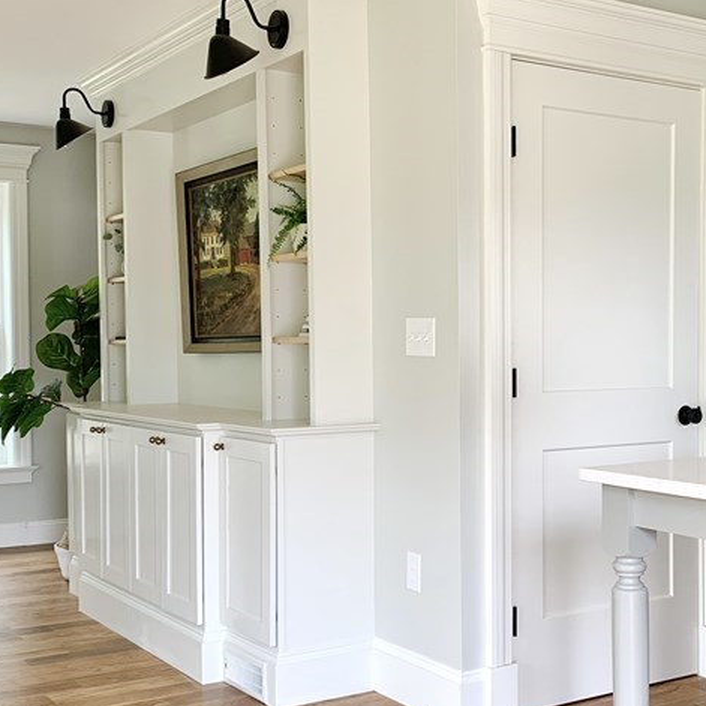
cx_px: 495
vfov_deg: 34.0
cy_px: 381
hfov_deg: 33.6
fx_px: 1154
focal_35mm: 50
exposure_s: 1/120
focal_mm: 4.25
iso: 50
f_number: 1.8
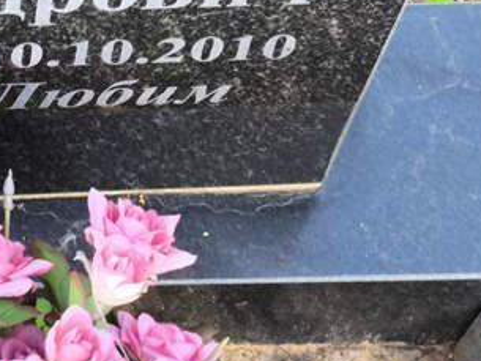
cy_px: -102
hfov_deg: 14.5
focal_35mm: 131
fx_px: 1821
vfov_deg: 11.1
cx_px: -102
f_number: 1.7
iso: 50
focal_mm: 4.71
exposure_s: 1/50
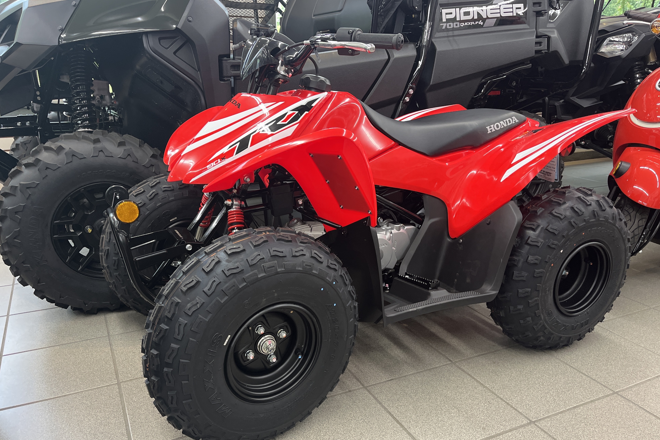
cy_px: 248
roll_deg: -0.3
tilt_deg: -19.6
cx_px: 319
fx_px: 513
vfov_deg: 46.3
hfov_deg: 65.5
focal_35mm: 28
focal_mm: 5.1
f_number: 1.6
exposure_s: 1/60
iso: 200
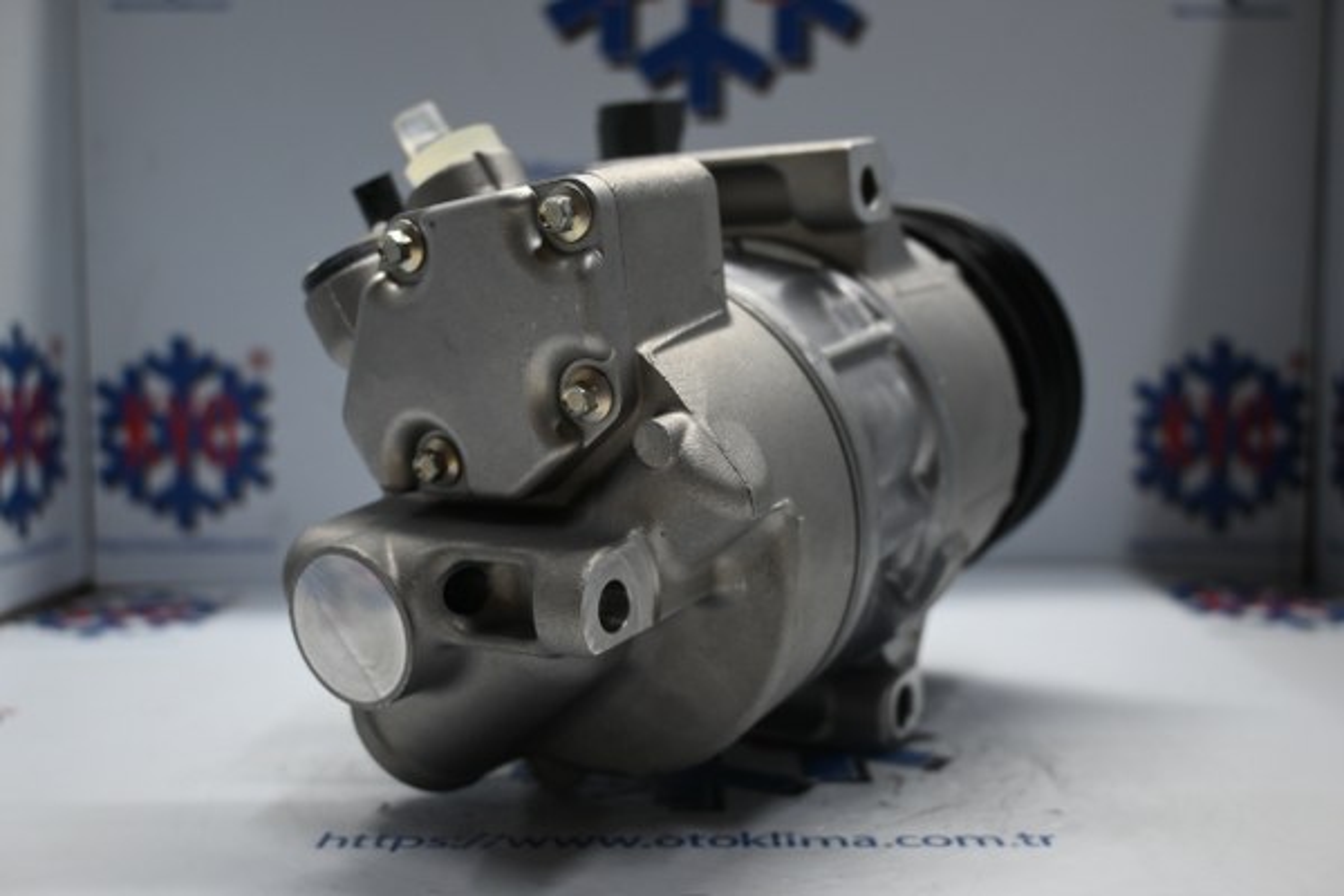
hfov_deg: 52.2
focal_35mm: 37
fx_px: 1372
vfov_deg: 36.2
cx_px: 672
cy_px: 448
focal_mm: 24.5
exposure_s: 1/40
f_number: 4.2
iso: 280
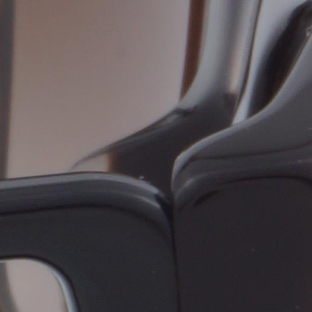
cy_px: 358
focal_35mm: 578
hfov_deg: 2.9
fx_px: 5897
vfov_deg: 3.0
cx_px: -1047
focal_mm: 45
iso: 100
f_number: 32
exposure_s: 1/4
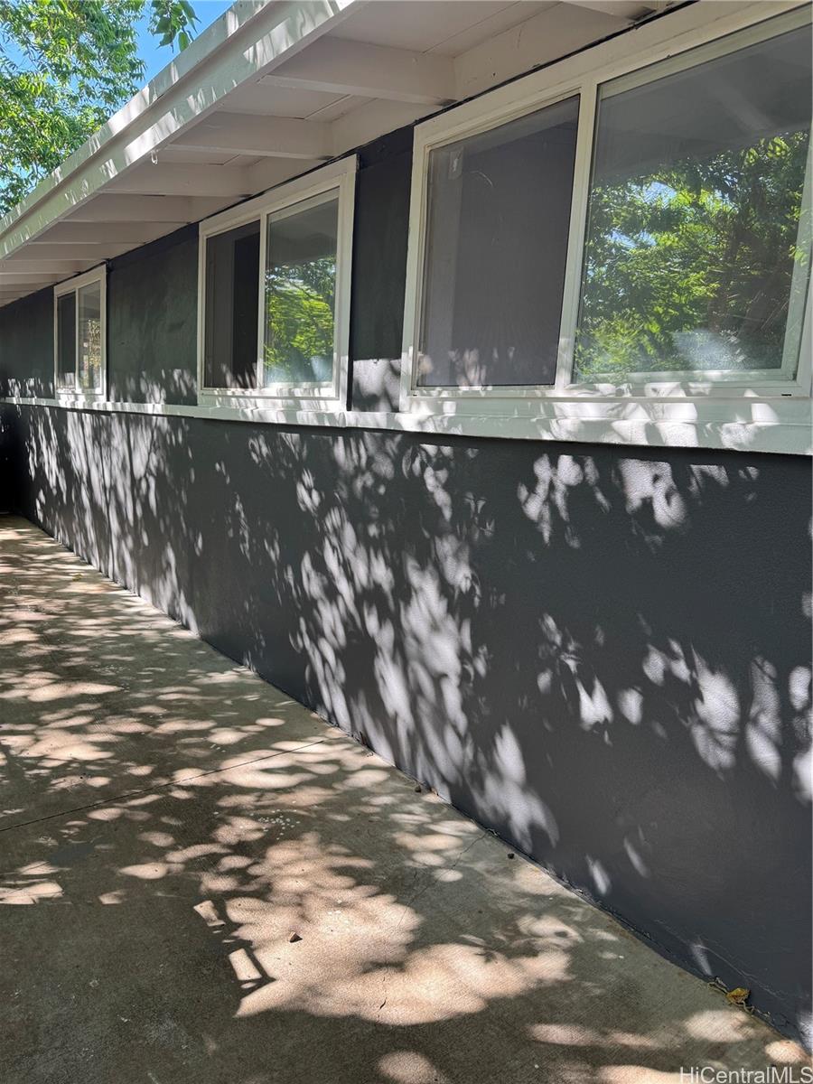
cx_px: 406
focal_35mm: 24
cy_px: 542
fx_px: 752
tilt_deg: -9.6
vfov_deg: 71.6
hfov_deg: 56.8
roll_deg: -1.7
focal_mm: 6.76
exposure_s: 1/246
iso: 64
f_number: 1.78
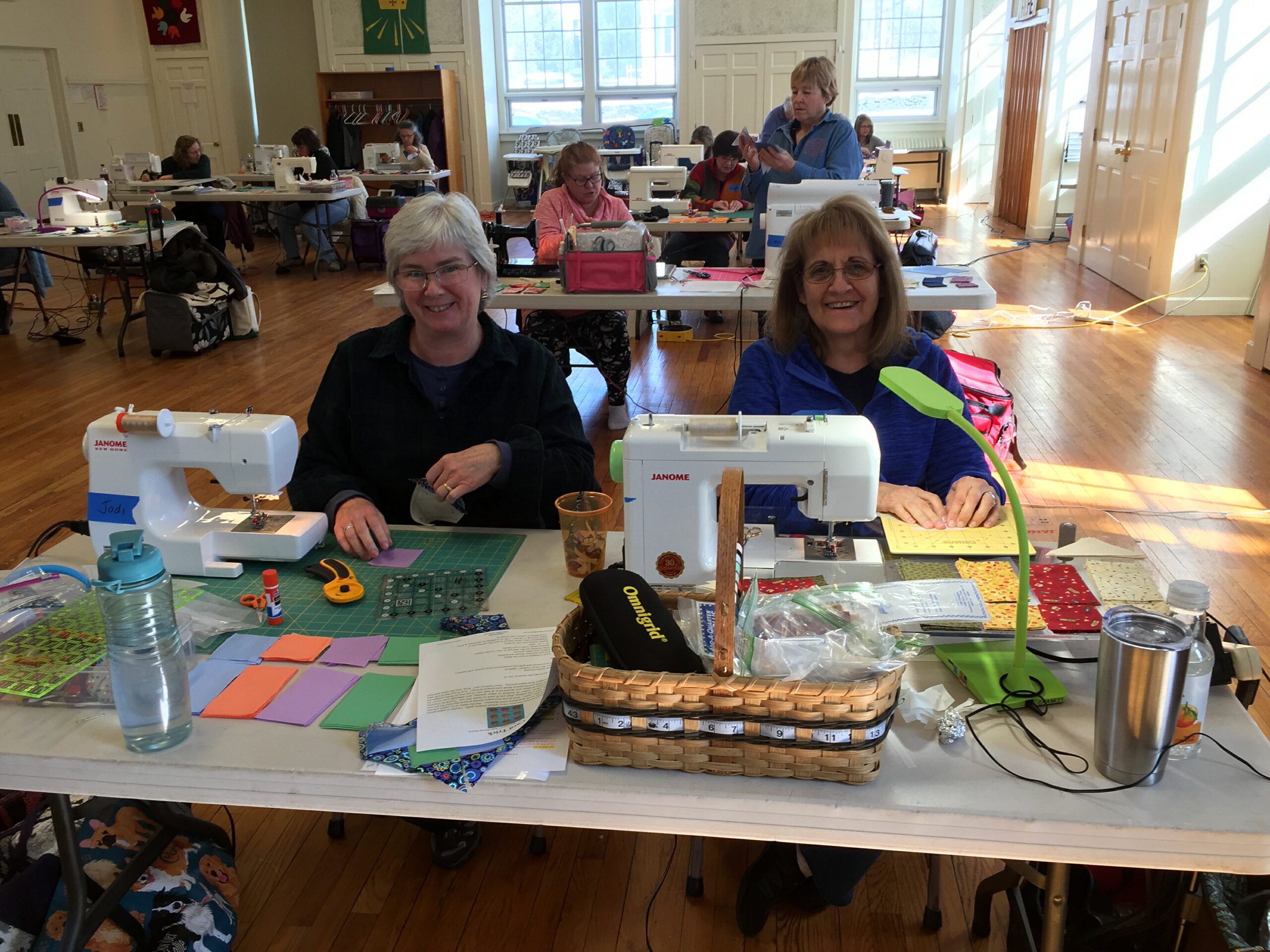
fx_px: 1064
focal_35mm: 29
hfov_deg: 61.7
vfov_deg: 48.2
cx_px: 635
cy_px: 476
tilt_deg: -19.5
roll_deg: +1.0
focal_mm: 4.15
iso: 40
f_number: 2.2
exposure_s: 1/60
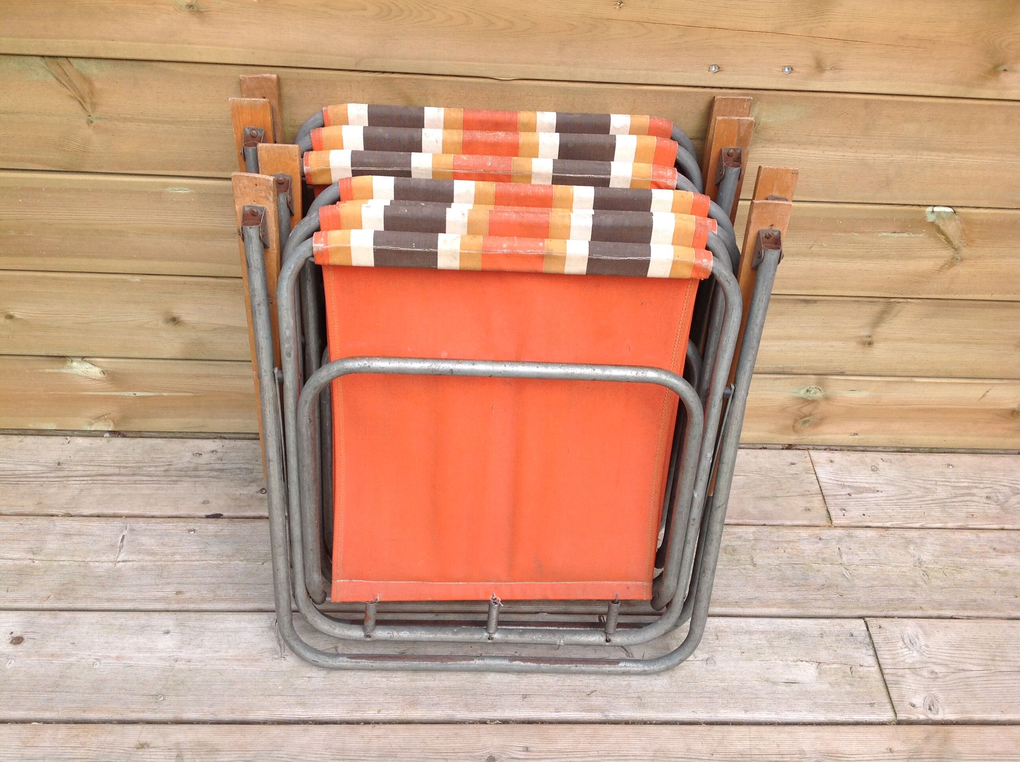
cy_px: 381
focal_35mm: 35
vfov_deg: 40.6
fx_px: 1030
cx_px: 510
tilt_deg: -44.0
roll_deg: -4.6
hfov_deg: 52.7
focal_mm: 4.28
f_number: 2.4
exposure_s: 1/549
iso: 50
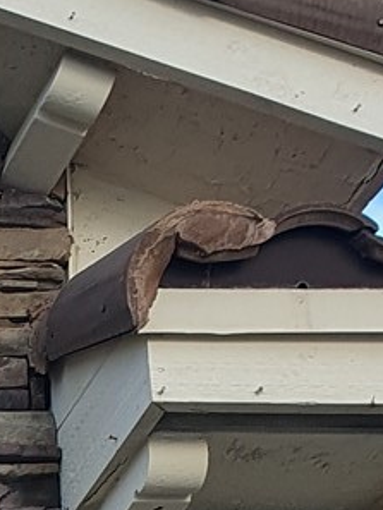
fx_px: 2064
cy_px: 956
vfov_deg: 12.7
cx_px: -613
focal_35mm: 140
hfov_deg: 9.2
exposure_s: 1/296
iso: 50
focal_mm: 4.32
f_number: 2.4
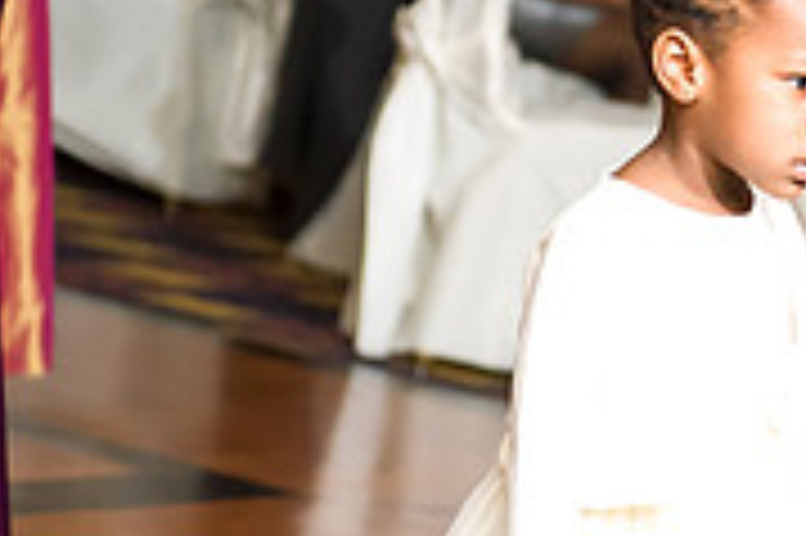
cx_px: 761
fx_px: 5078
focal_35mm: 227
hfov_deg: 9.0
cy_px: 108
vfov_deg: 6.0
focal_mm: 70
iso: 3200
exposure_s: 1/125
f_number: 3.2
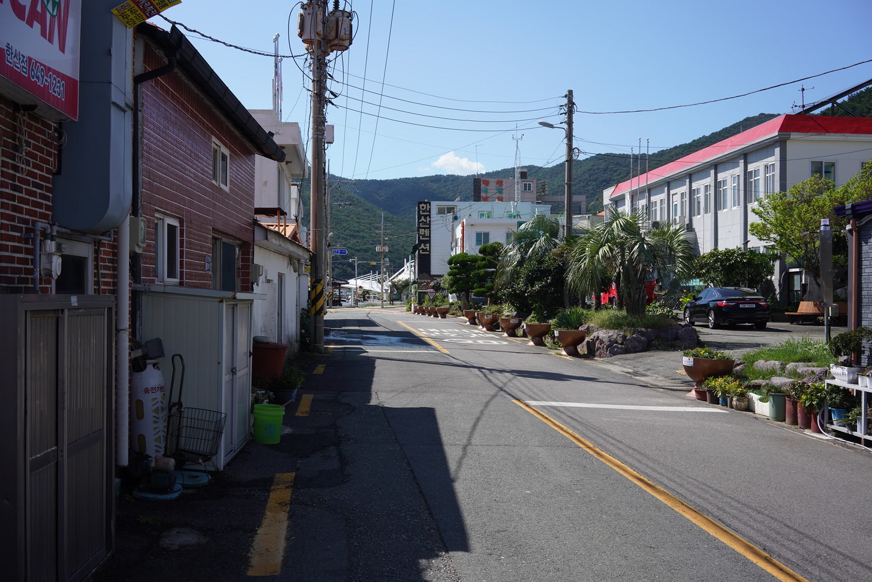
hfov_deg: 54.4
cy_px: 291
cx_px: 436
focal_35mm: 35
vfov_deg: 37.9
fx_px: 848
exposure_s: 1/100
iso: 100
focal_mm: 35
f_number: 13
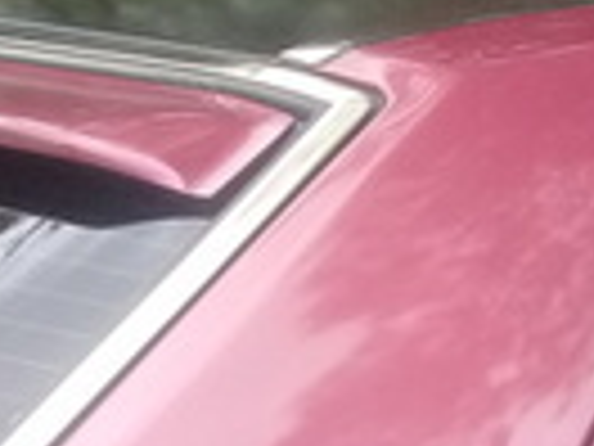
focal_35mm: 155
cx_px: 1071
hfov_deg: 11.8
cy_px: 926
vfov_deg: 9.0
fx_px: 2660
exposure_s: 1/140
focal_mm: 3.3
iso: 50
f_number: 2.2
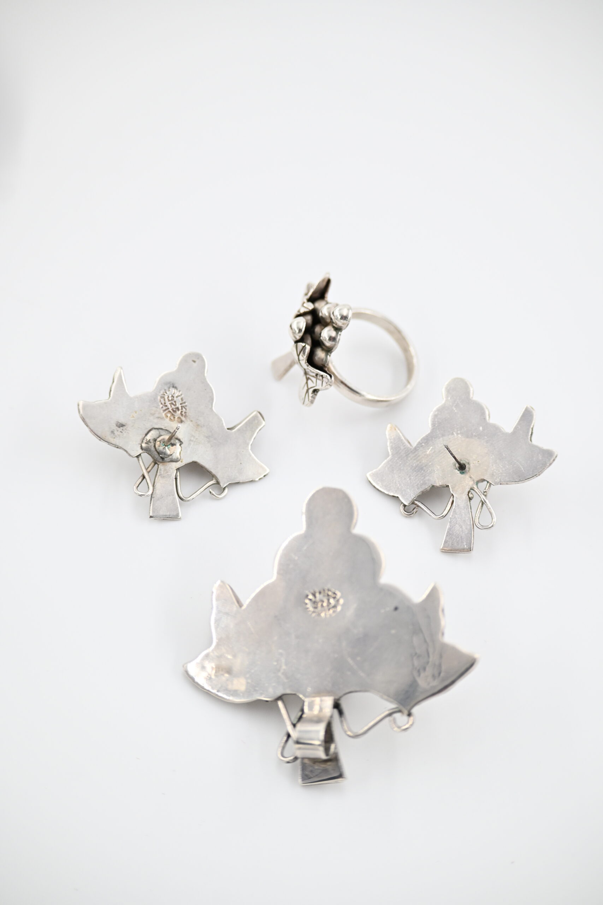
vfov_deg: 27.0
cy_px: 452
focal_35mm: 75
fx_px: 1884
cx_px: 302
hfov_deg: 18.2
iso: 400
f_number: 5
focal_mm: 50
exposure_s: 1/400
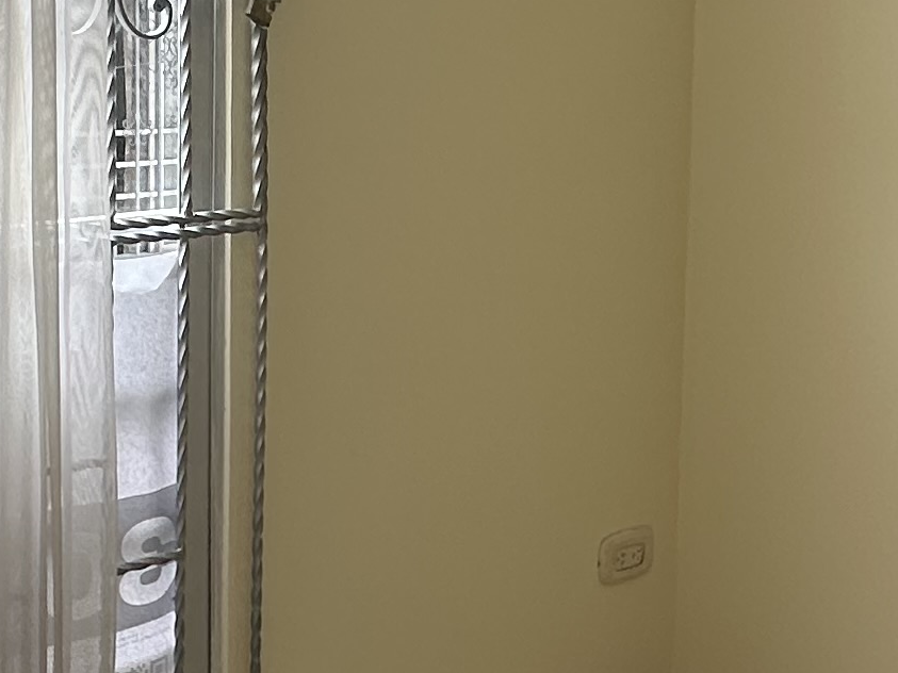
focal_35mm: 67
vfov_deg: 21.7
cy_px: 154
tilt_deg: -3.8
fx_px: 1738
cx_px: 277
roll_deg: -0.4
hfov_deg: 28.7
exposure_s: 1/299
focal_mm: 2.22
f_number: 2.2
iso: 50
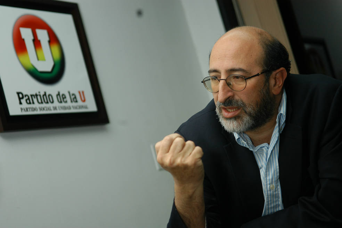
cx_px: 171
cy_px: 114
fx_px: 783
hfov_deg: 24.6
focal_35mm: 82
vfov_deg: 16.5
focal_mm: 55
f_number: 2.8
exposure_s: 1/125
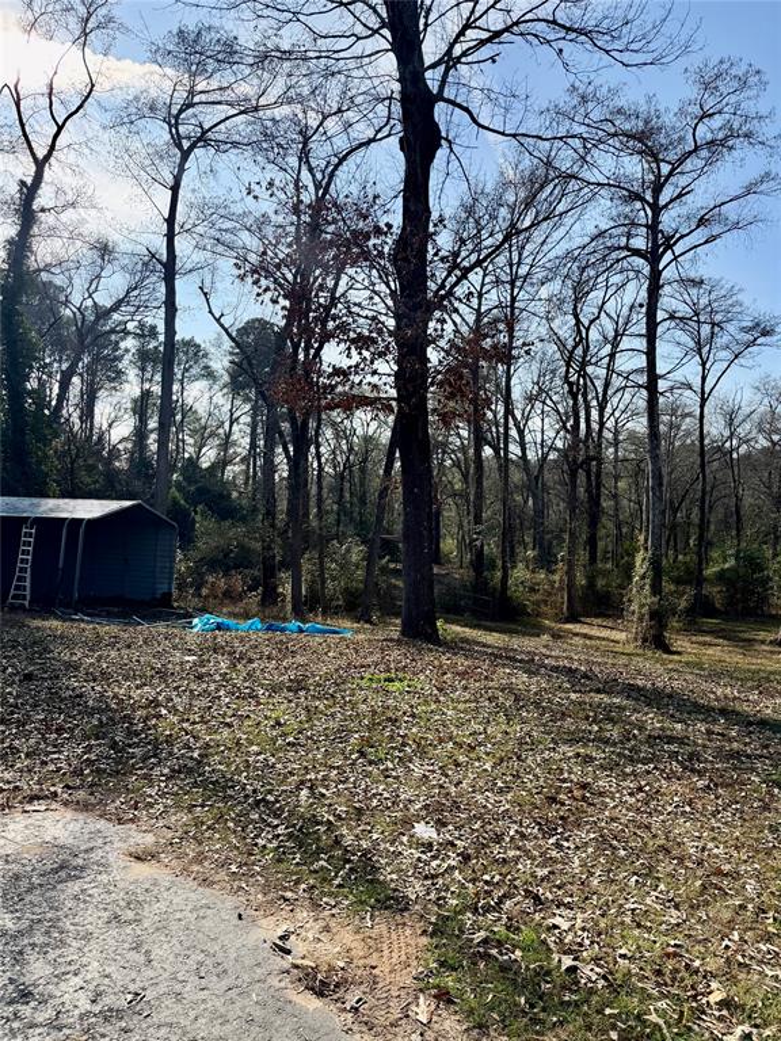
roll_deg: -1.4
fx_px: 722
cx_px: 390
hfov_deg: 56.8
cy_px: 520
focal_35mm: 24
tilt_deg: +3.2
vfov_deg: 71.6
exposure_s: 1/3584
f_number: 1.78
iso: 100
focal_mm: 6.76
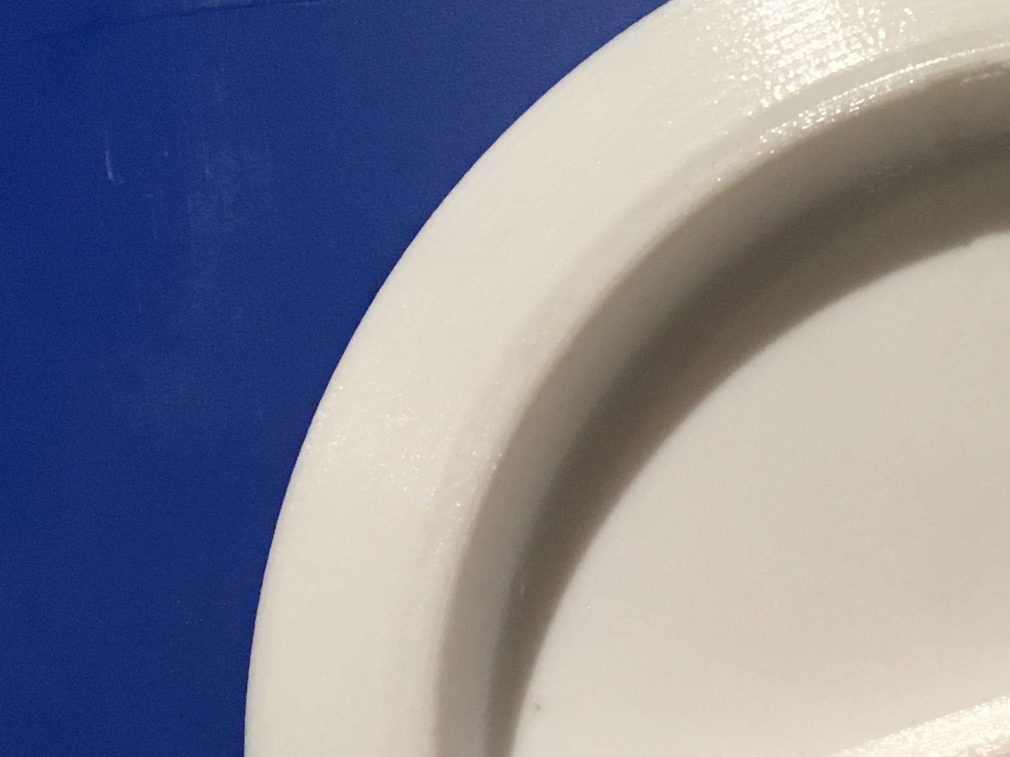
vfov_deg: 19.4
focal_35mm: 73
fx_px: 2130
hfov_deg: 25.6
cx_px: 960
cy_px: 818
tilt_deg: -46.4
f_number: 2.2
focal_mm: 4.15
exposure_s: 1/33
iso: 200
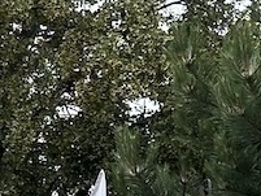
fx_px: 2339
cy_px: 450
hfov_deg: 5.8
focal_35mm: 310
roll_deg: -0.1
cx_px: -580
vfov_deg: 4.7
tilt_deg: +5.5
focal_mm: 6.86
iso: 64
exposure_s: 1/1339
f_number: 1.78
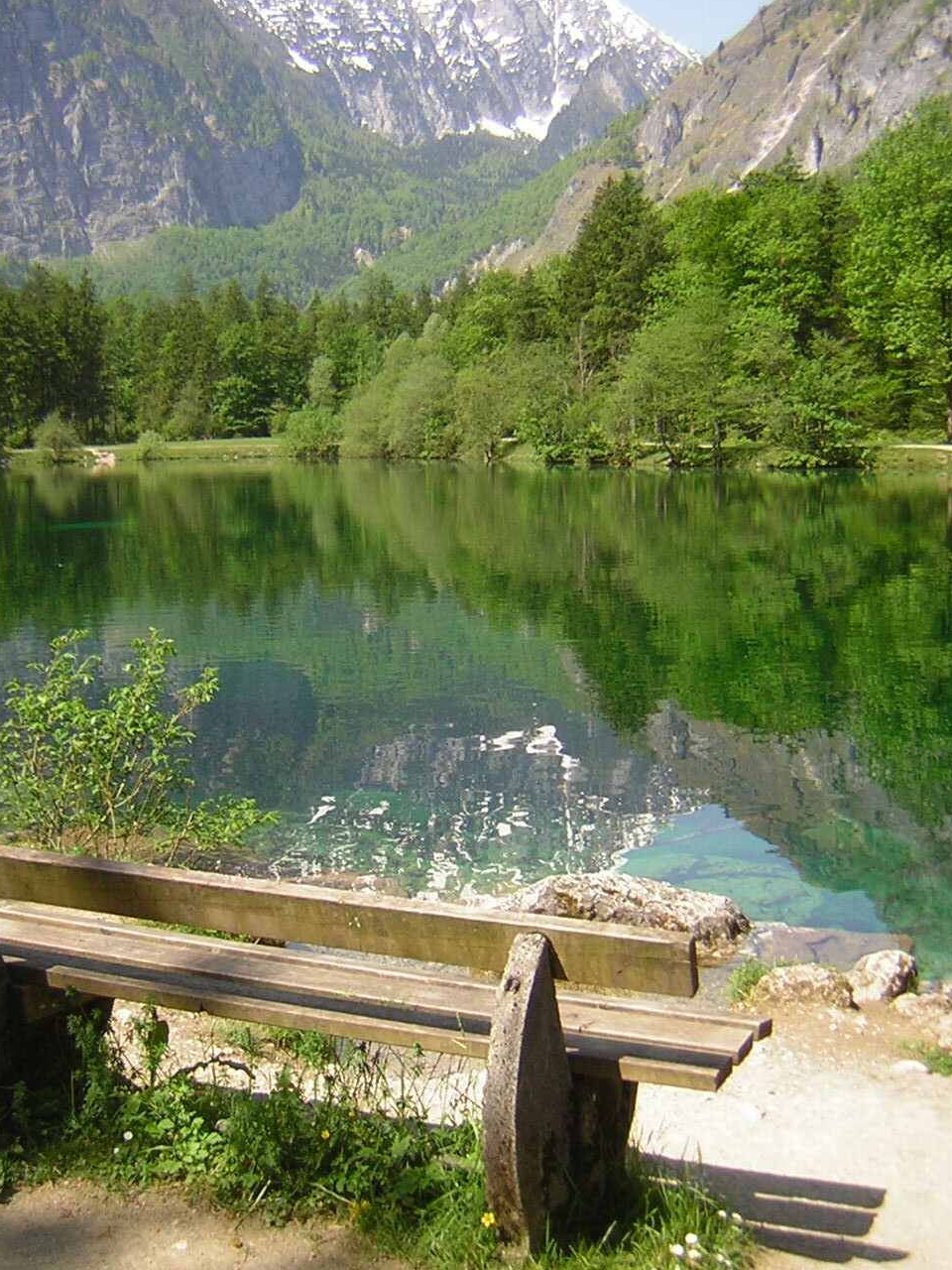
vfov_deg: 42.0
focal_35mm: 45
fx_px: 1650
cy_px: 557
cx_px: 401
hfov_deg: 32.1
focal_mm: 4.7
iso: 50
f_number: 2.6
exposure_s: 1/600
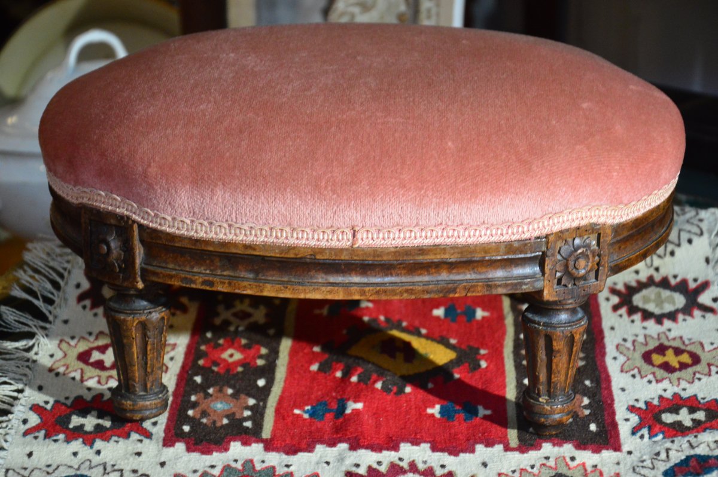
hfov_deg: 19.5
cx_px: 359
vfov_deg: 13.0
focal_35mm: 105
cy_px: 238
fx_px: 2092
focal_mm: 70
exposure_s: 1/25
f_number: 5.3
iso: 1600
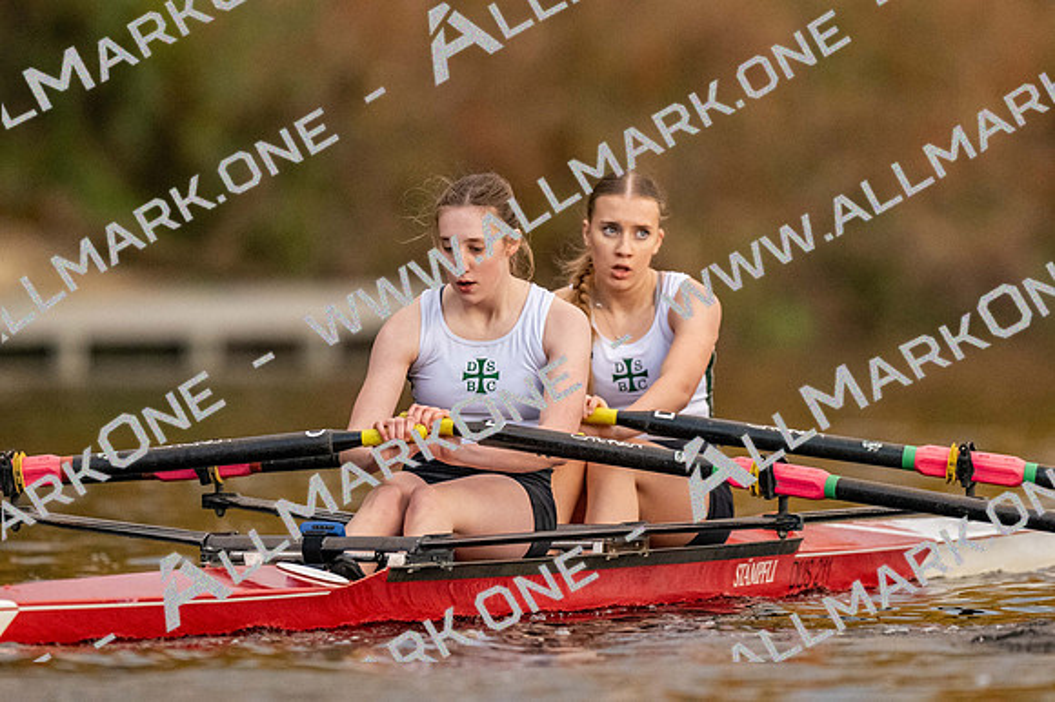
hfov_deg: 2.3
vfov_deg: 1.5
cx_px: 528
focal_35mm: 900
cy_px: 351
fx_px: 26359
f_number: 4
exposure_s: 1/2500
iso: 5000
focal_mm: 600
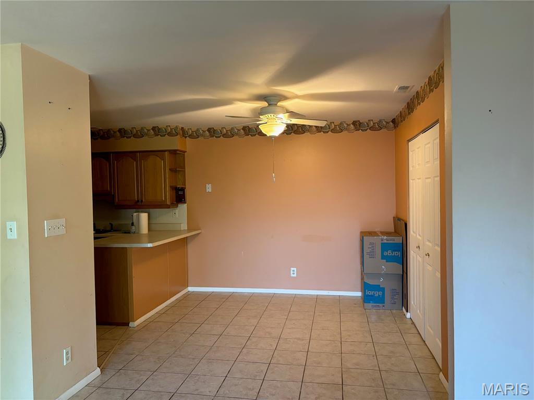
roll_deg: +1.5
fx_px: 401
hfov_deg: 67.3
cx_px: 267
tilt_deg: -2.7
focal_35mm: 26
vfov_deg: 53.1
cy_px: 200
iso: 320
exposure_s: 1/60
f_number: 1.6
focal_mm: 5.96
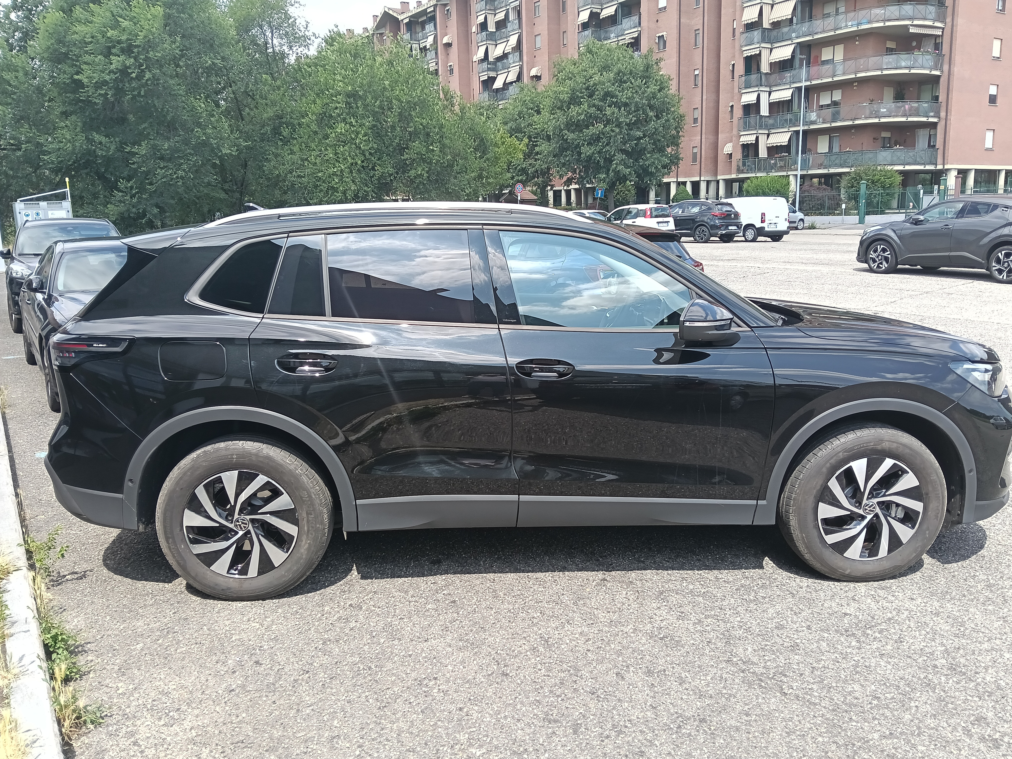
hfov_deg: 65.3
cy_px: 380
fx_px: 789
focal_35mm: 27
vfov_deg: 51.4
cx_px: 506
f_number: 1.8
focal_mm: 3.98
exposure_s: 1/240
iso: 100
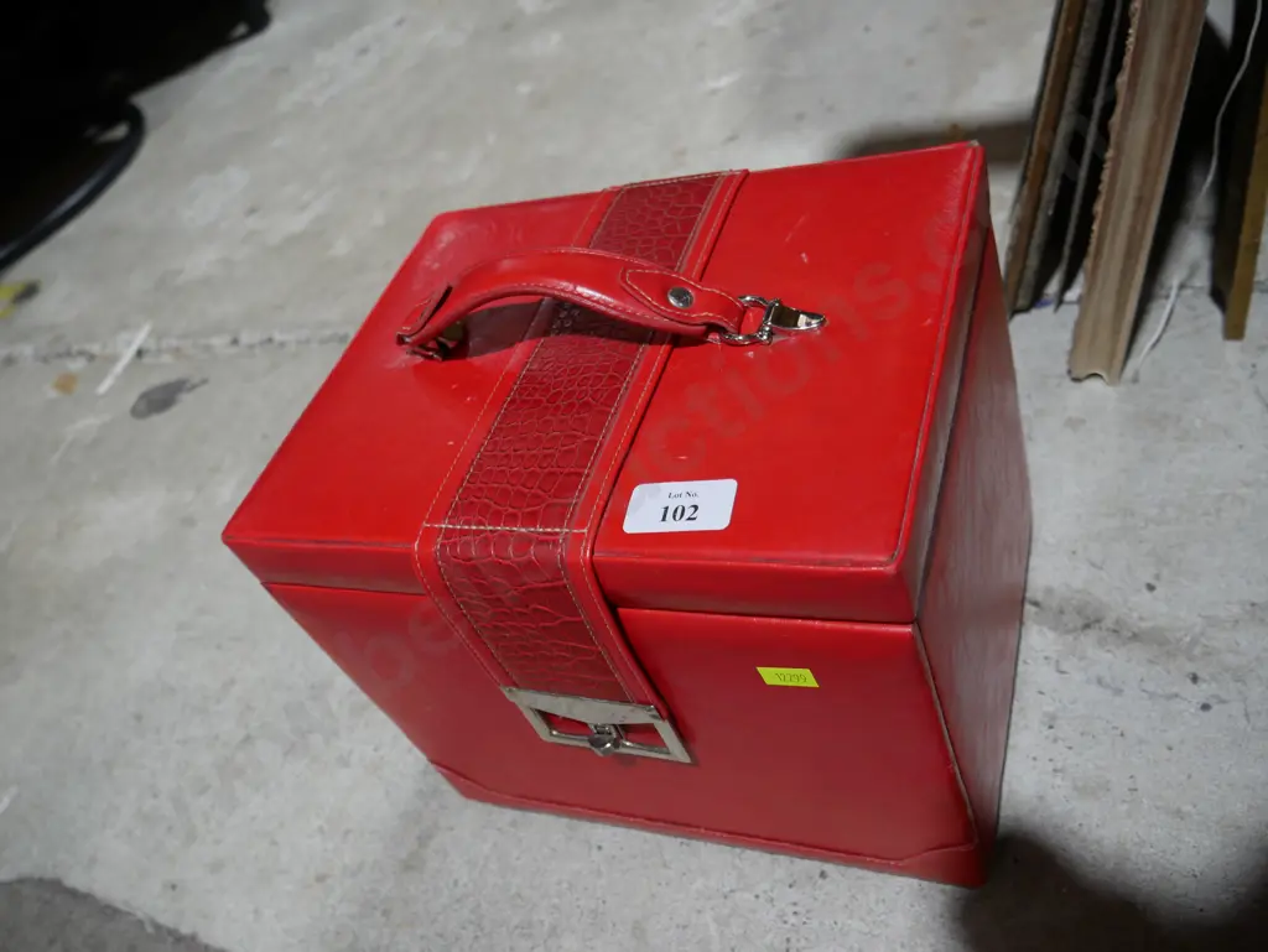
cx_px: 634
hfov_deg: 63.4
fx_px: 1026
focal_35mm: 28
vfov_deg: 49.8
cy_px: 476
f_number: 3.5
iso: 200
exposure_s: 1/60
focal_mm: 14
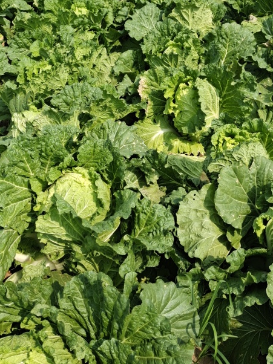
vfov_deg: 47.2
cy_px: 124
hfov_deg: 36.2
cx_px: 79
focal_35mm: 39
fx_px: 410
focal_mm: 4.71
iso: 50
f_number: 1.79
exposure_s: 1/668
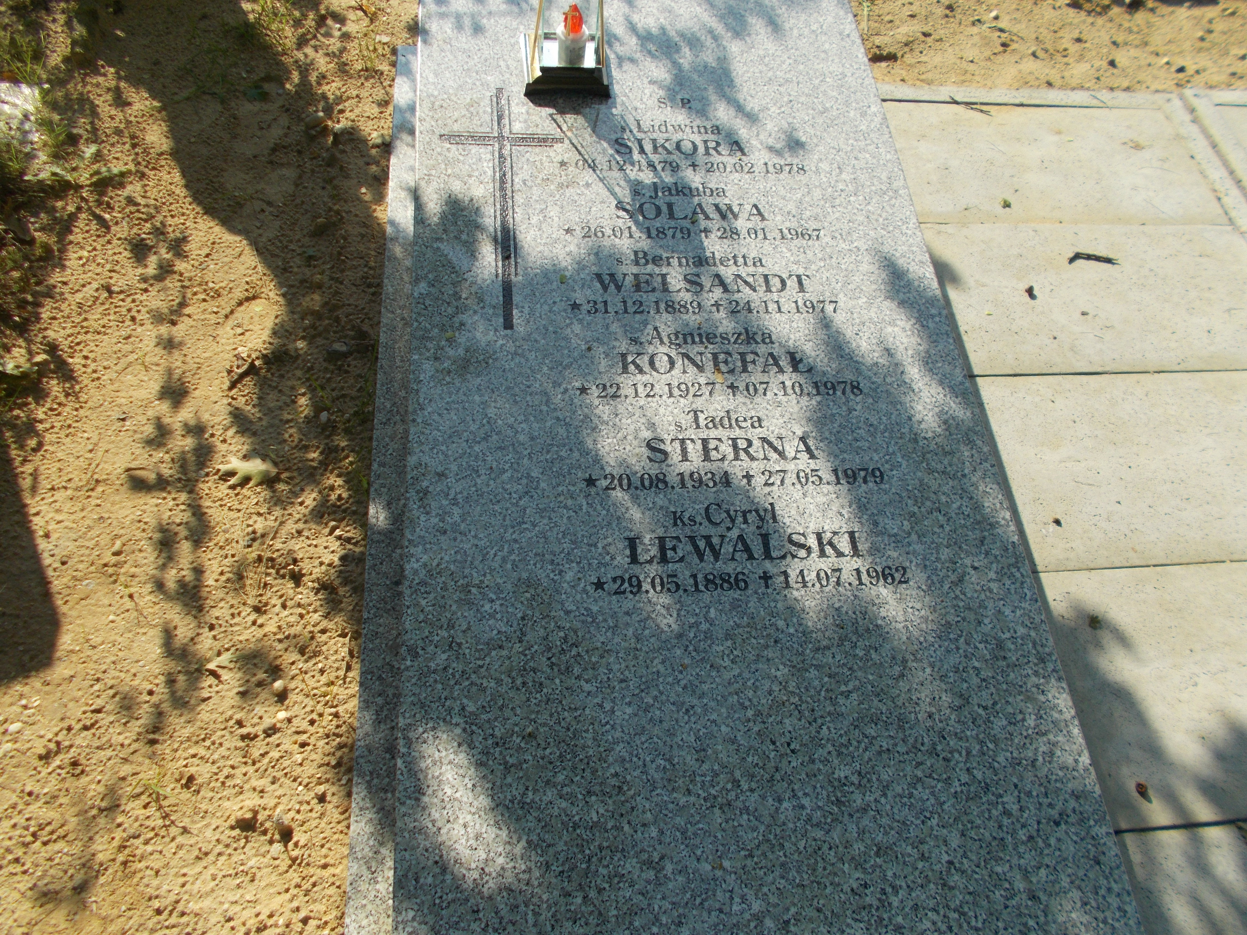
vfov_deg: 53.1
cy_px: 468
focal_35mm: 26
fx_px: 937
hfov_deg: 67.3
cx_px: 624
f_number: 8
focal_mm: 4.6
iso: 80
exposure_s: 1/125
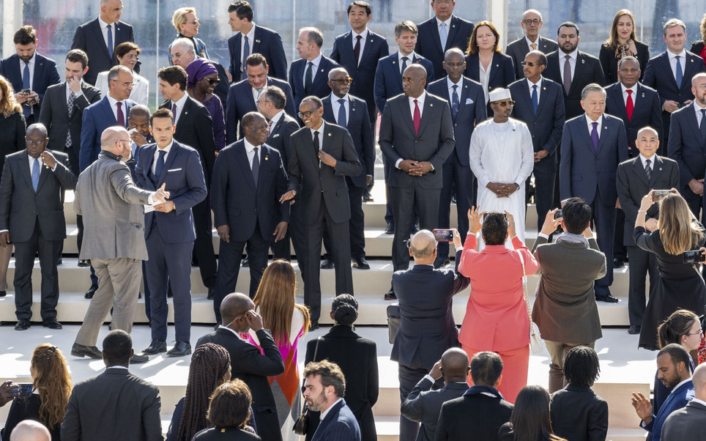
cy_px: 25
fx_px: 3424
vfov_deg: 7.3
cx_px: 410
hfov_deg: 11.8
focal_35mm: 178
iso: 125
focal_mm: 70
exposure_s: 1/320
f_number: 3.2
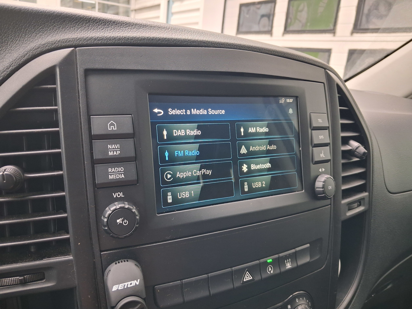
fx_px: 321
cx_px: 206
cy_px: 154
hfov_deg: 65.3
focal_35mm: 27
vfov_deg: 51.4
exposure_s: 1/50
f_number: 1.8
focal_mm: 4
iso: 320
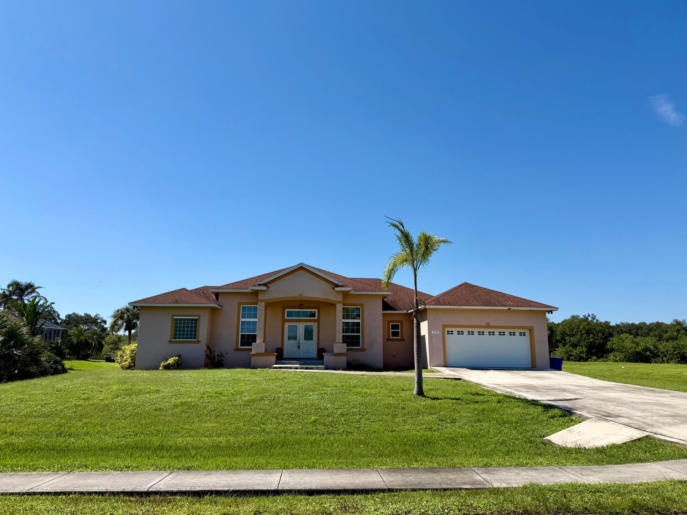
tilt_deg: +11.2
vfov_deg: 56.8
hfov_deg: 71.6
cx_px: 344
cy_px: 258
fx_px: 476
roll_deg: -0.4
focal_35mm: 24
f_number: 1.78
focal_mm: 6.76
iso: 80
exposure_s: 1/6173
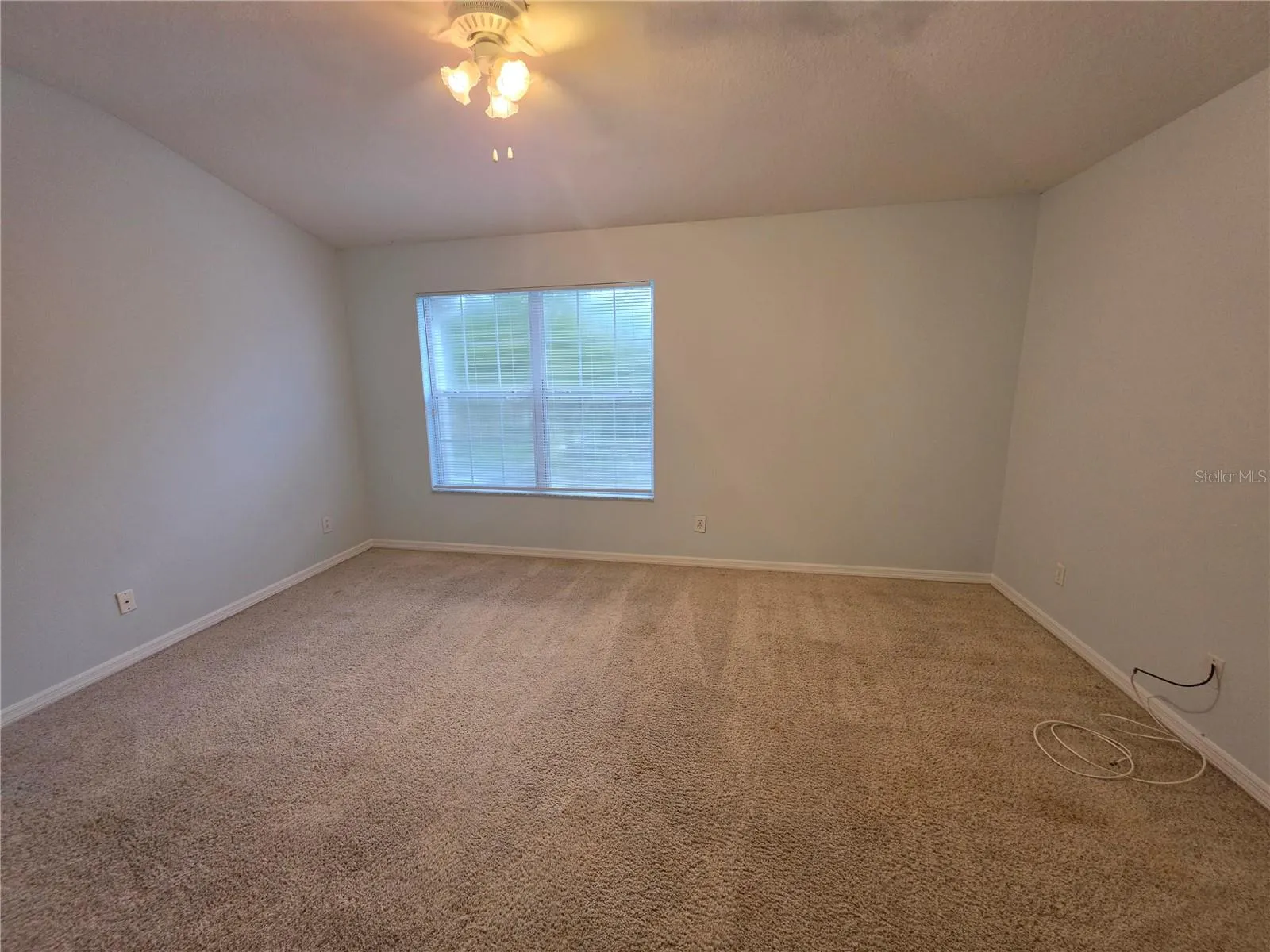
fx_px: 477
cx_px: 635
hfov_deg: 106.2
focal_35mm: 13
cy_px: 476
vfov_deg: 89.9
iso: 250
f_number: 1.9
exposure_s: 1/60
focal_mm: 2.2
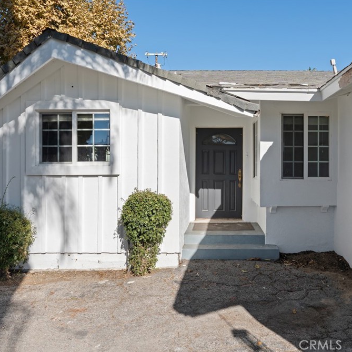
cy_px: 173
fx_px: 302
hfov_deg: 59.8
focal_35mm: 26
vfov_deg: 60.4
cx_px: 216
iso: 125
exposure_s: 1/320
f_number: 8
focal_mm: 20.2
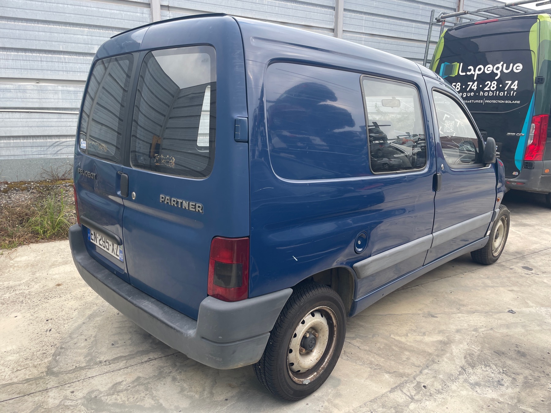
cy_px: 206
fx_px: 414
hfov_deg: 67.3
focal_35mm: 26
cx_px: 276
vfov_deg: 53.1
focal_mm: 4.2
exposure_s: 1/418
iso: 32
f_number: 1.6
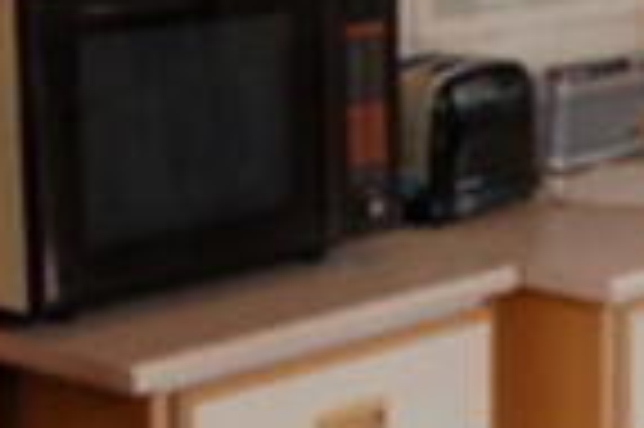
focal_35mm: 124
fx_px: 2216
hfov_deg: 15.8
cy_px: 203
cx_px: 815
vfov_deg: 11.0
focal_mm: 18
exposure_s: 1/60
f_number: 4.5
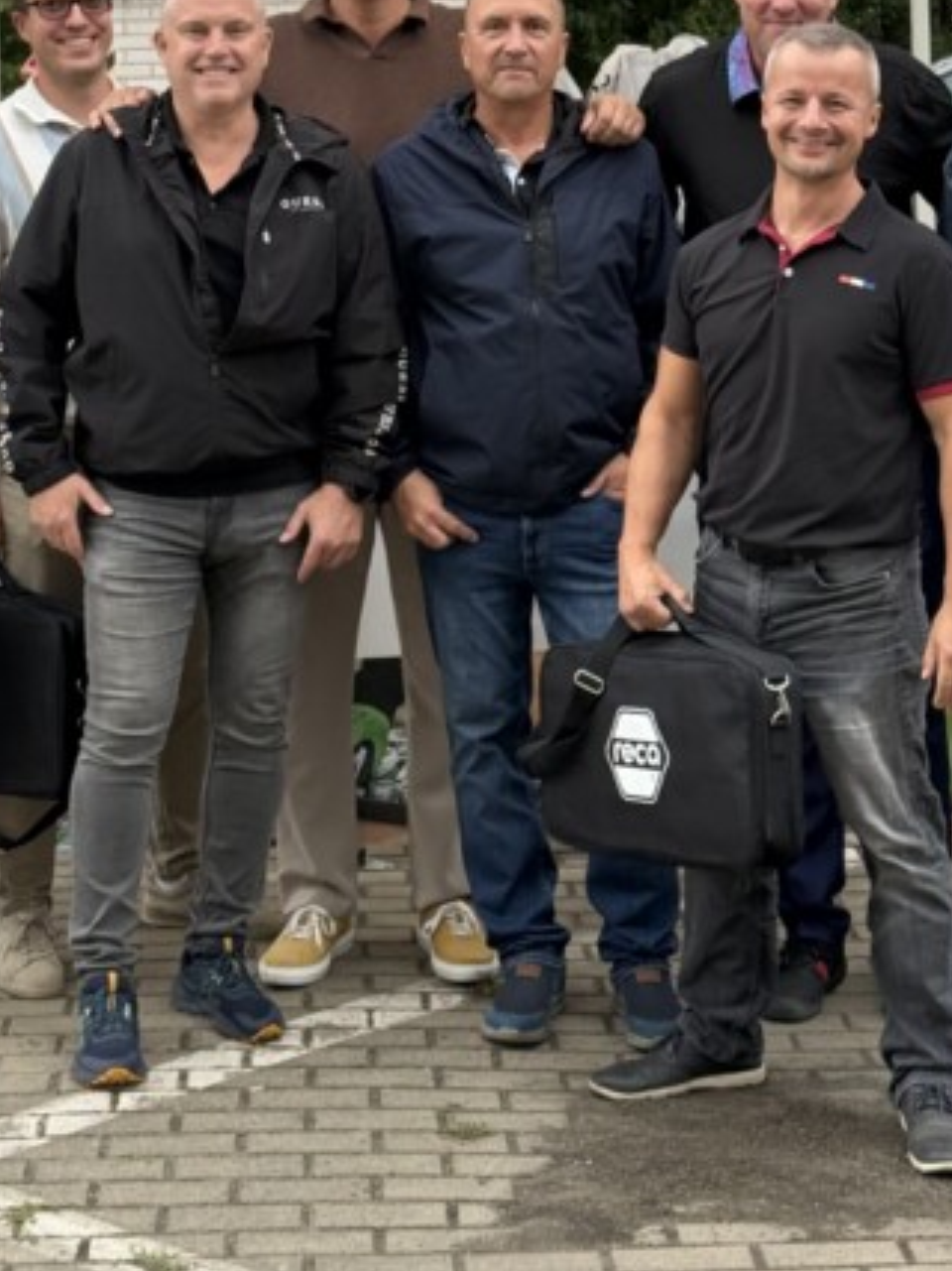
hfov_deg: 16.4
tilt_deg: +2.4
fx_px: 3302
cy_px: 107
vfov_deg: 21.3
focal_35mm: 90
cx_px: 482
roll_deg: +1.0
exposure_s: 1/370
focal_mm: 6.76
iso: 80
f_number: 1.78
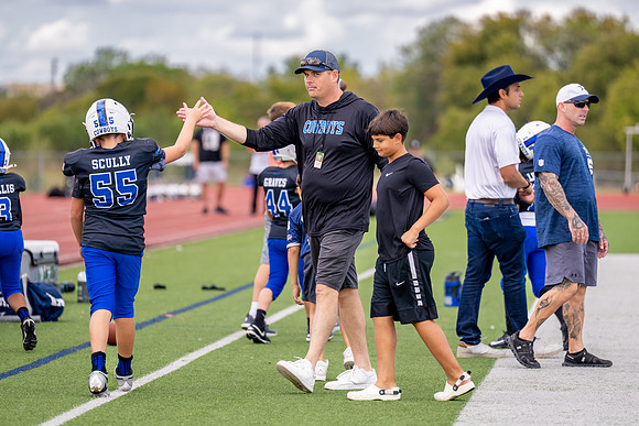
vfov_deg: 5.3
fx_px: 4602
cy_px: 219
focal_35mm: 259
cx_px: 327
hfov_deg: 7.9
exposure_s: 1/3200
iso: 400
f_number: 2.8
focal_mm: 200
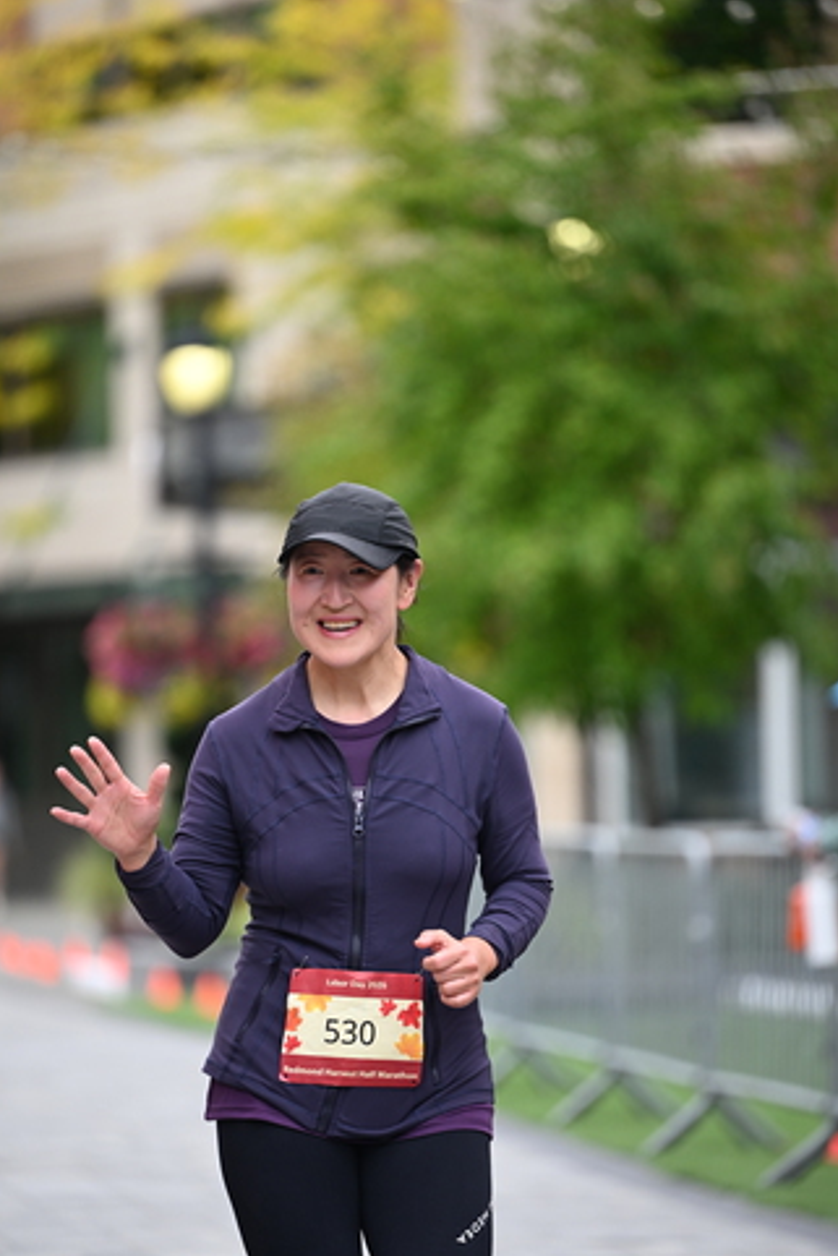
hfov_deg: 6.7
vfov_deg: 10.0
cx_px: 367
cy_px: 705
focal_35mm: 206
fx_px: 7187
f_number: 2.8
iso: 640
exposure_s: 1/1600
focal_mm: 180
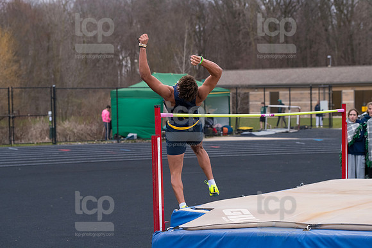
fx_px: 951
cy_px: 124
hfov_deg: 22.1
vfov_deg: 14.9
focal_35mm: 92
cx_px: 186
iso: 2000
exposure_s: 1/2000
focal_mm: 92
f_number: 5
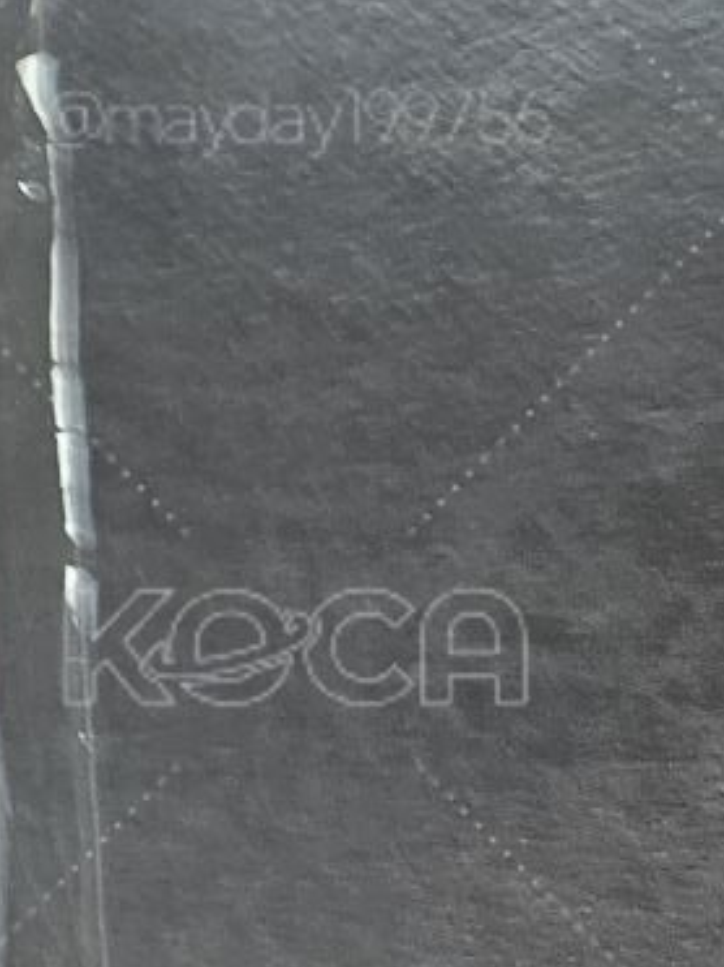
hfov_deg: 10.4
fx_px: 3320
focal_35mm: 119
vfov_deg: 16.0
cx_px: -1109
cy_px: -138
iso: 320
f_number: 1.8
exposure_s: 1/120
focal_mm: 5.4
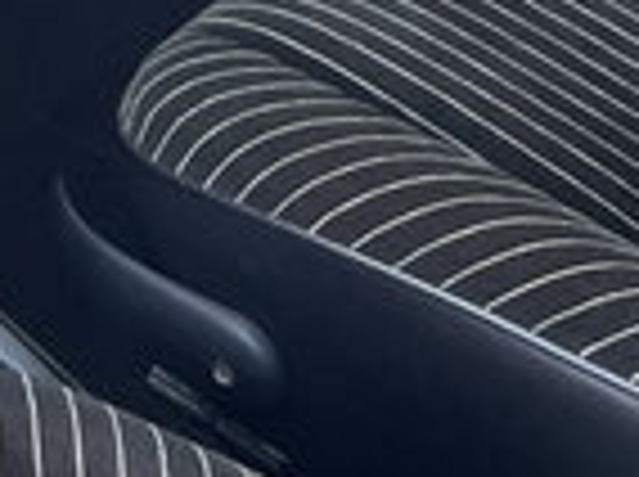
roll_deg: +3.5
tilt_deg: -17.6
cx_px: -482
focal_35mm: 141
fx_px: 2598
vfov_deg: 9.2
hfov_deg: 12.8
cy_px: -734
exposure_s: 1/145
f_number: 1.6
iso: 32
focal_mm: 5.1
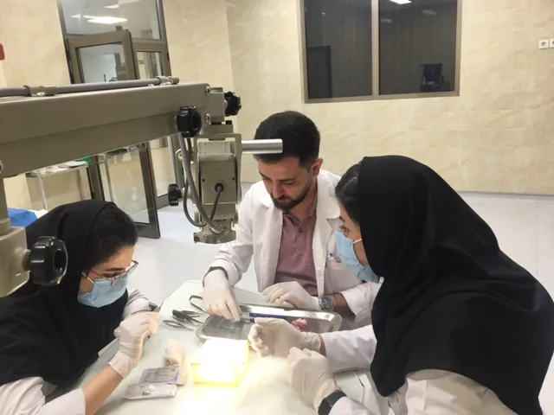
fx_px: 464
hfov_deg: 61.7
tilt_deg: -15.1
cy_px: 208
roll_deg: +4.6
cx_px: 277
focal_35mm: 29
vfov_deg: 48.2
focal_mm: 4.15
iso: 64
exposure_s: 1/33
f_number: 2.2
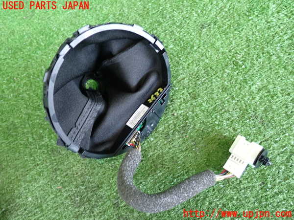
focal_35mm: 32
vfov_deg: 44.2
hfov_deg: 56.8
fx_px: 272
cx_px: 147
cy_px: 110
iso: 250
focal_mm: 5.79
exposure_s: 1/30
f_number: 2.4
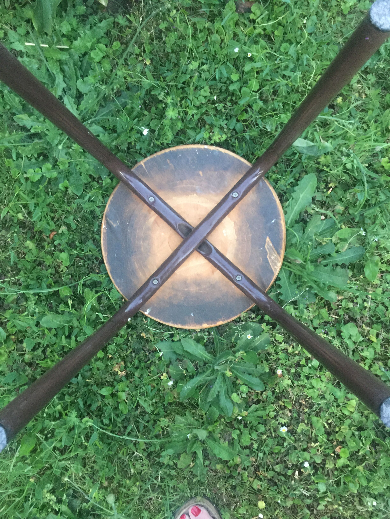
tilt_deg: -82.7
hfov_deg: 48.2
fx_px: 436
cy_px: 260
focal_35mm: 29
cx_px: 195
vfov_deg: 61.7
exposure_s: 1/8
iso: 160
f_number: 2.2
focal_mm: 4.15
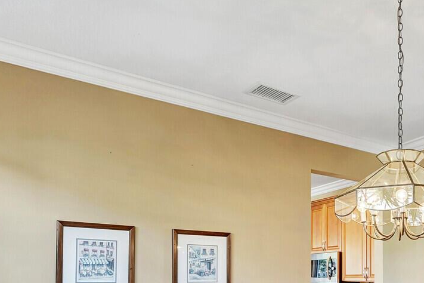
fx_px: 424
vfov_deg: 33.9
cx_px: 355
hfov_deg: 49.2
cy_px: 277
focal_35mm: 36
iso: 320
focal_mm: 16
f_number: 5.6
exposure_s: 1/6
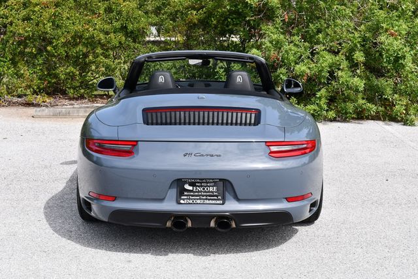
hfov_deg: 31.4
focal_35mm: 64
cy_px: 140
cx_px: 209
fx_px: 744
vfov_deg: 21.3
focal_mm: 32
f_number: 8
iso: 140
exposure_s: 1/250
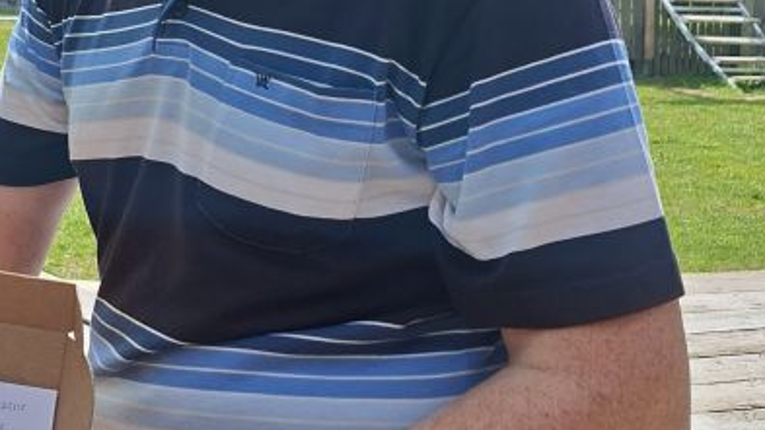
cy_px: -87
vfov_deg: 16.9
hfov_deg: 30.2
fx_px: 1379
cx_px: 138
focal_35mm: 68
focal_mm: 5.54
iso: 50
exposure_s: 1/1214
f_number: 1.8
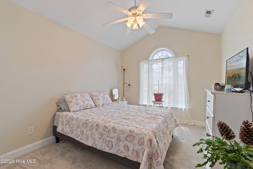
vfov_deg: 77.3
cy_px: 84
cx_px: 126
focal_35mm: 15
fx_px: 105
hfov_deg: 100.4
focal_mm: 10
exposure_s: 1/20
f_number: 4.5
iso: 100
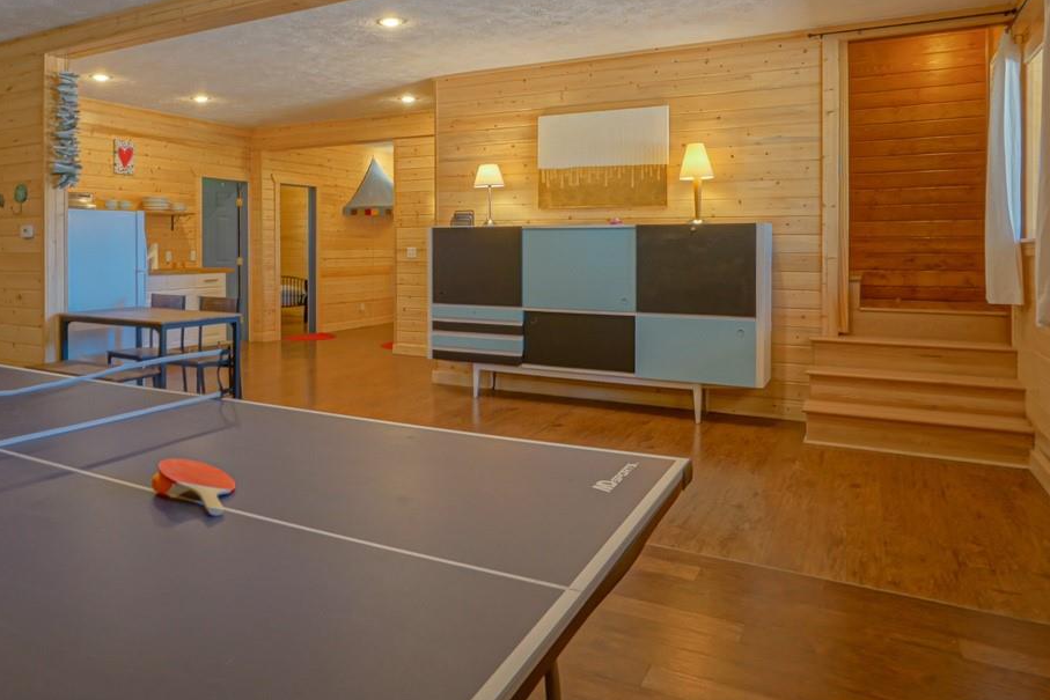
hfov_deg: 71.9
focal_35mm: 24
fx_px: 700
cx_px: 365
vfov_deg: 52.3
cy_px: 242
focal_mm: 17
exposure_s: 1/3
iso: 400
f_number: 11
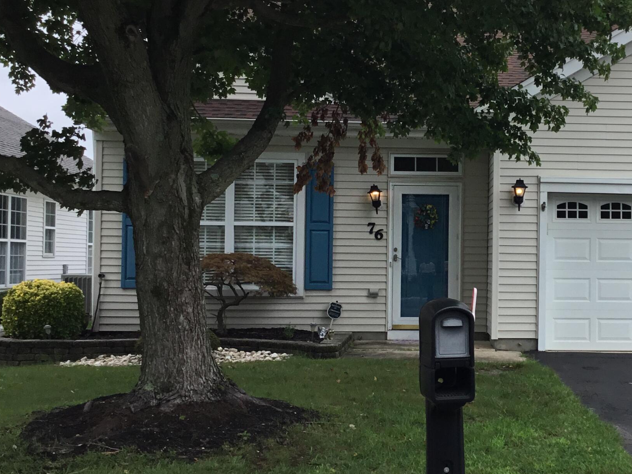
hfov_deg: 32.8
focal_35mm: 57
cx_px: 507
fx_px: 1041
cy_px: 255
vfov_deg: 25.7
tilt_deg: +2.8
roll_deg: -0.1
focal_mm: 3.3
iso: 25
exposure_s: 1/840
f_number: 2.4
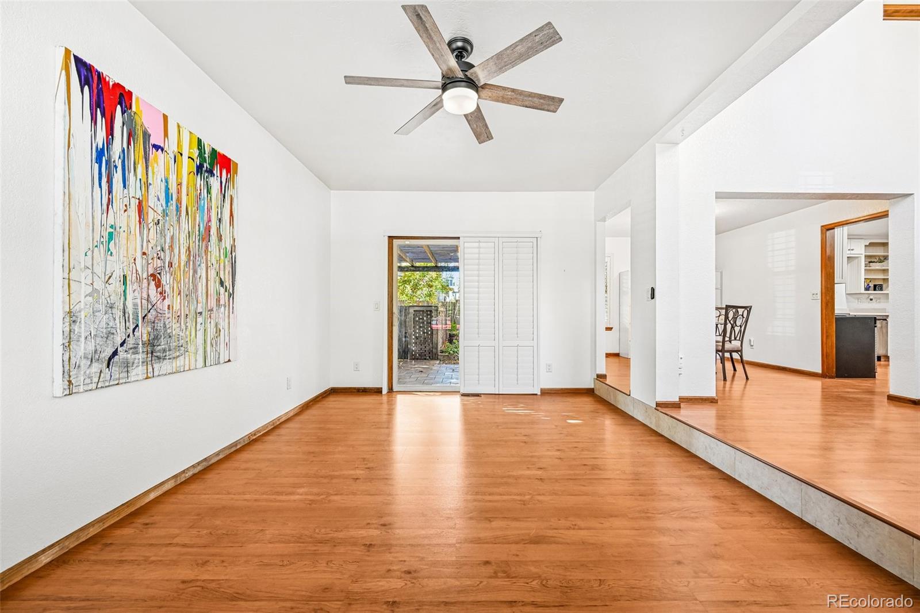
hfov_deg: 104.3
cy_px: 306
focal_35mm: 14
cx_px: 460
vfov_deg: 81.2
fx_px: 358
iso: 360
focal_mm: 14
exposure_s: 1/15
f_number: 8
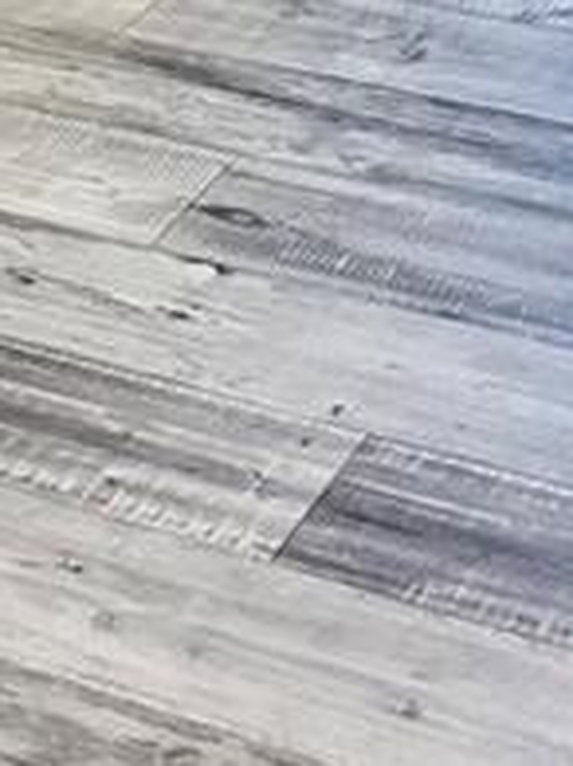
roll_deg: +5.4
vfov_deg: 11.6
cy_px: -919
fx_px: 3270
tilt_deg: -5.3
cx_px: -569
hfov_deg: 9.4
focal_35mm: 148
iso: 500
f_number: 1.78
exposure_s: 1/60
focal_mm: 6.76
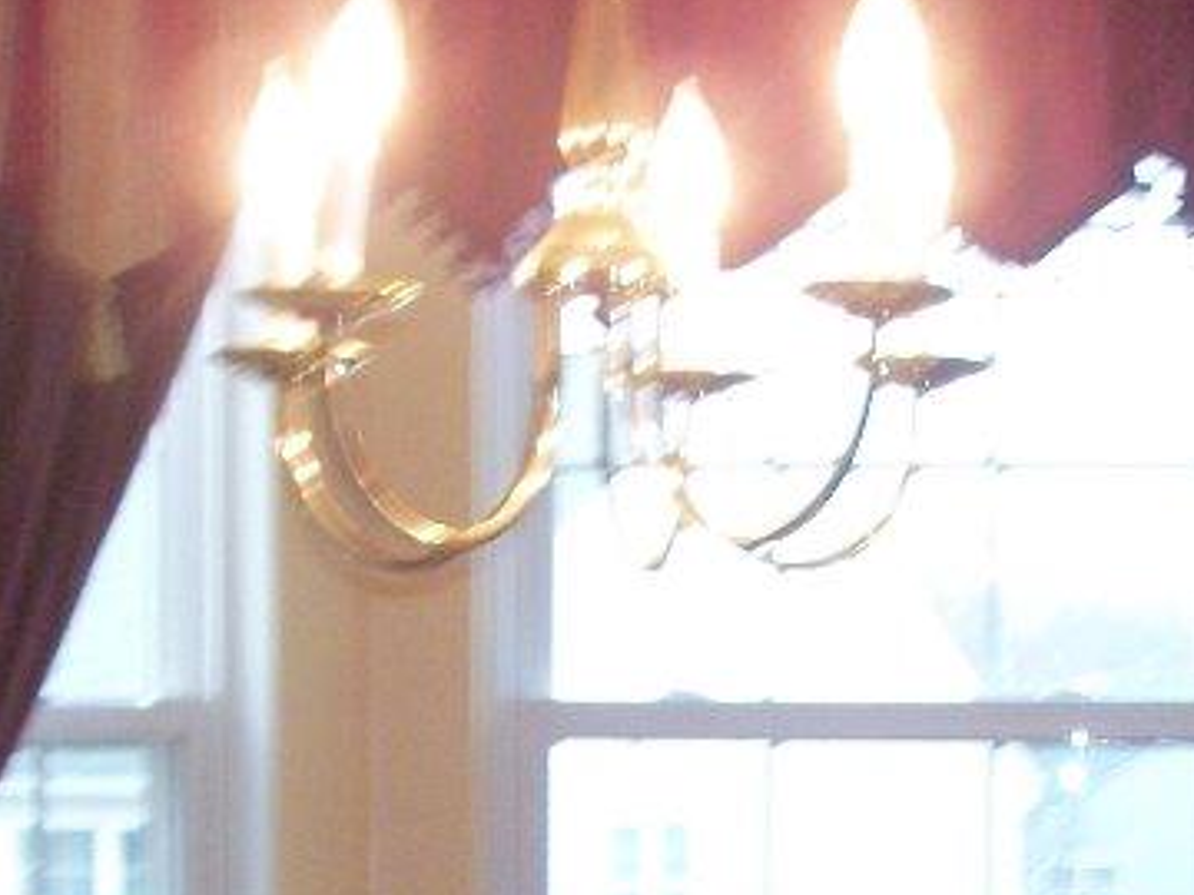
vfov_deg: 11.3
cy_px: 1134
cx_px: 577
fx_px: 4415
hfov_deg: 15.4
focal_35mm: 128
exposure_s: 1/40
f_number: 2.9
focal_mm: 5.7
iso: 160
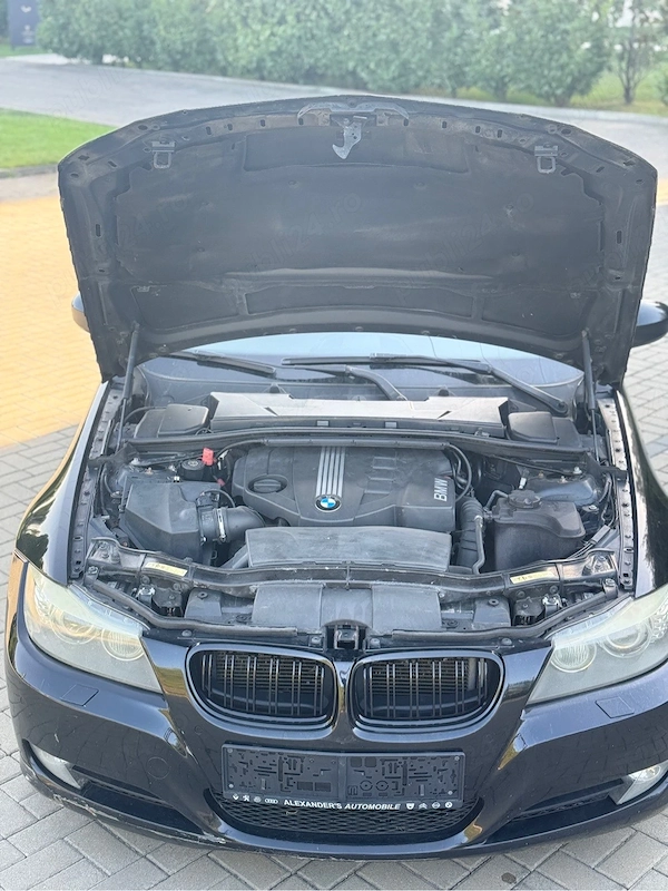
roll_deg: -1.0
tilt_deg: -19.3
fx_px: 1235
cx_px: 334
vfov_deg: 39.7
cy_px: 446
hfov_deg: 30.3
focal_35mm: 48
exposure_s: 1/259
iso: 80
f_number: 1.78
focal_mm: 6.76
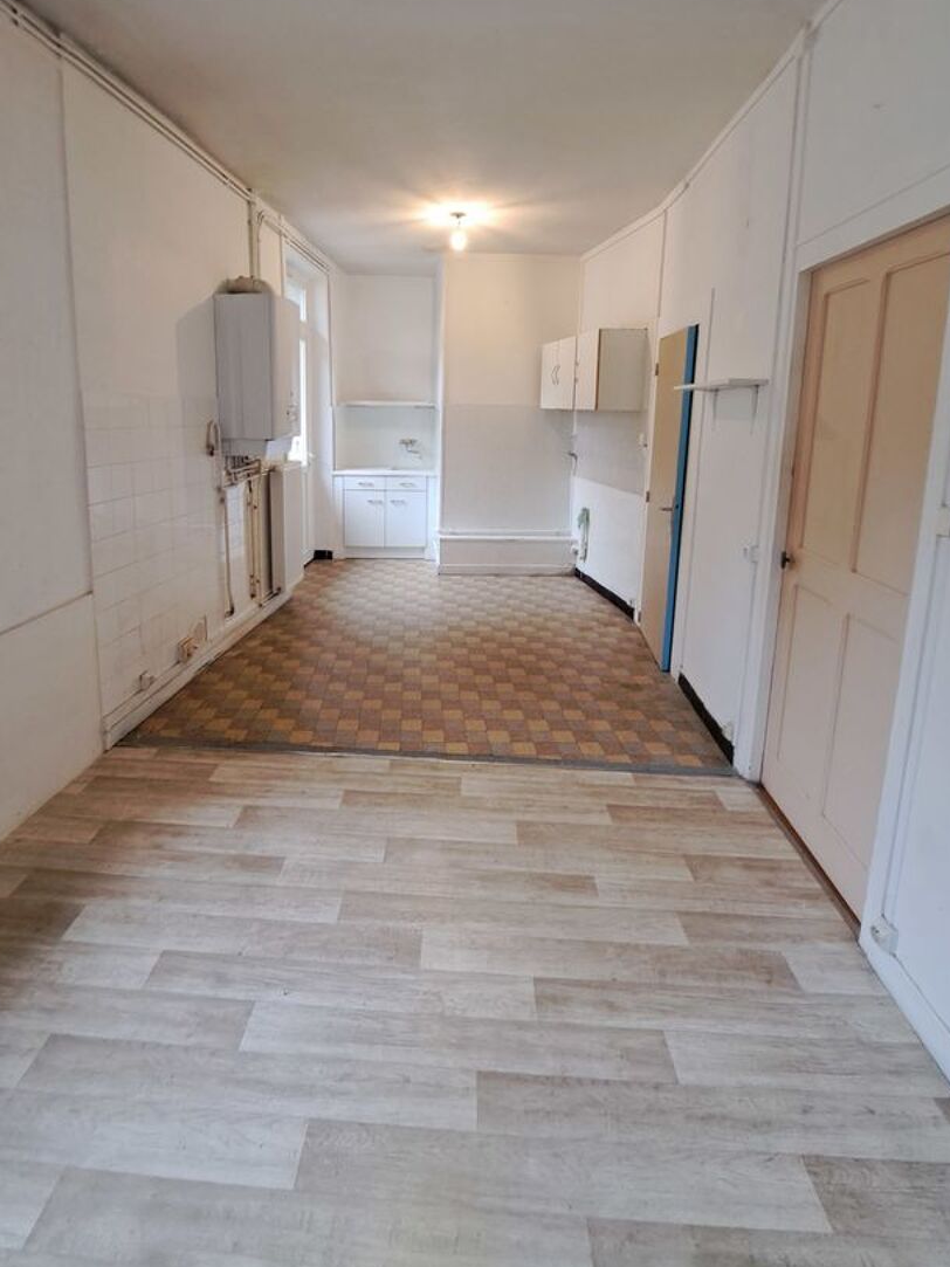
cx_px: 435
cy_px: 519
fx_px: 586
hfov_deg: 77.9
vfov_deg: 93.5
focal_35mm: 16
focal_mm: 1.74
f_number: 2.2
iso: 200
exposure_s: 1/30
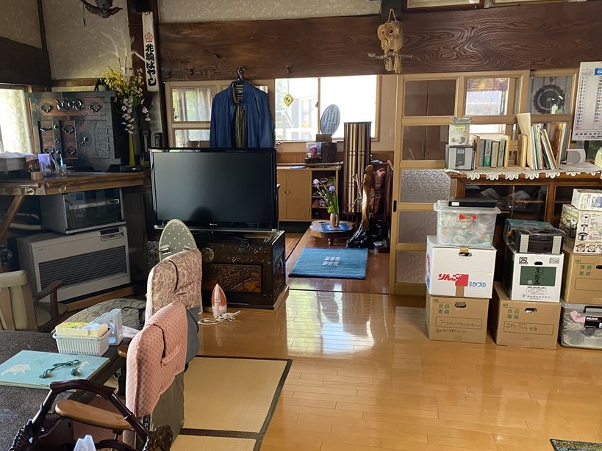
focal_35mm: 32
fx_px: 556
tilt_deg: -14.7
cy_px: 259
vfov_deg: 44.0
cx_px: 261
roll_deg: +1.2
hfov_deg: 56.6
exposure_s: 1/60
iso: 250
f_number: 1.8
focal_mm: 4.25
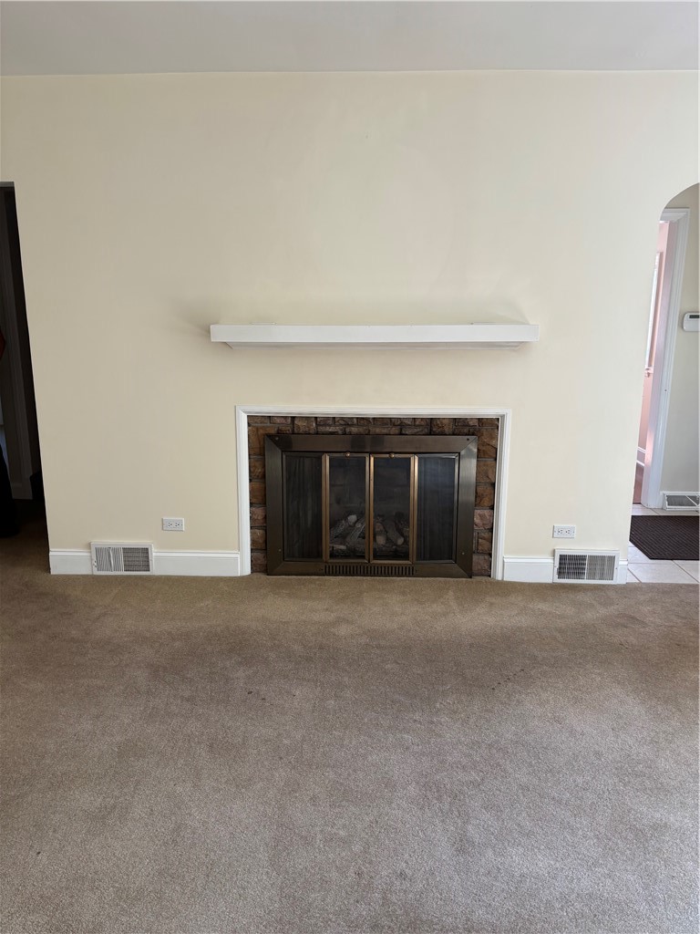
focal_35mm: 26
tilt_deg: -14.3
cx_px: 350
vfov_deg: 67.3
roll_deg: -1.7
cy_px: 467
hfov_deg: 53.1
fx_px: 701
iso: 50
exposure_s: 1/121
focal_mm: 5.96
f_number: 1.6
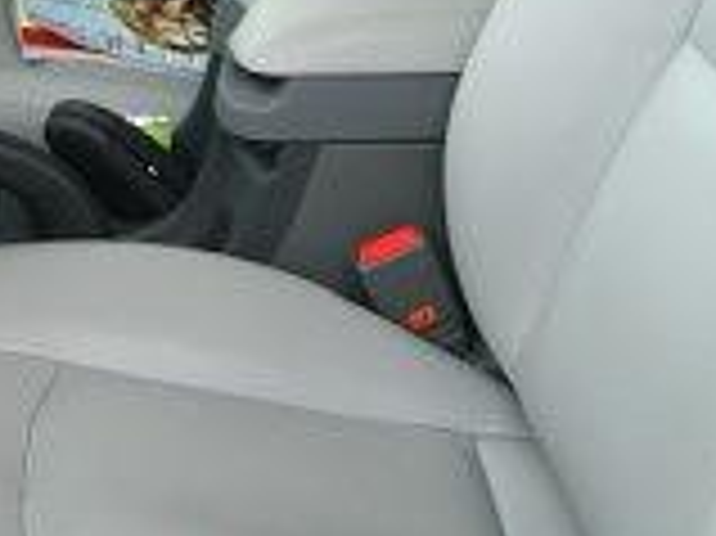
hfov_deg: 18.1
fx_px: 2212
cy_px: -99
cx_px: 90
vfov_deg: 13.5
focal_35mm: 107
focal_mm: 7.9
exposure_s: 1/80
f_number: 2.8
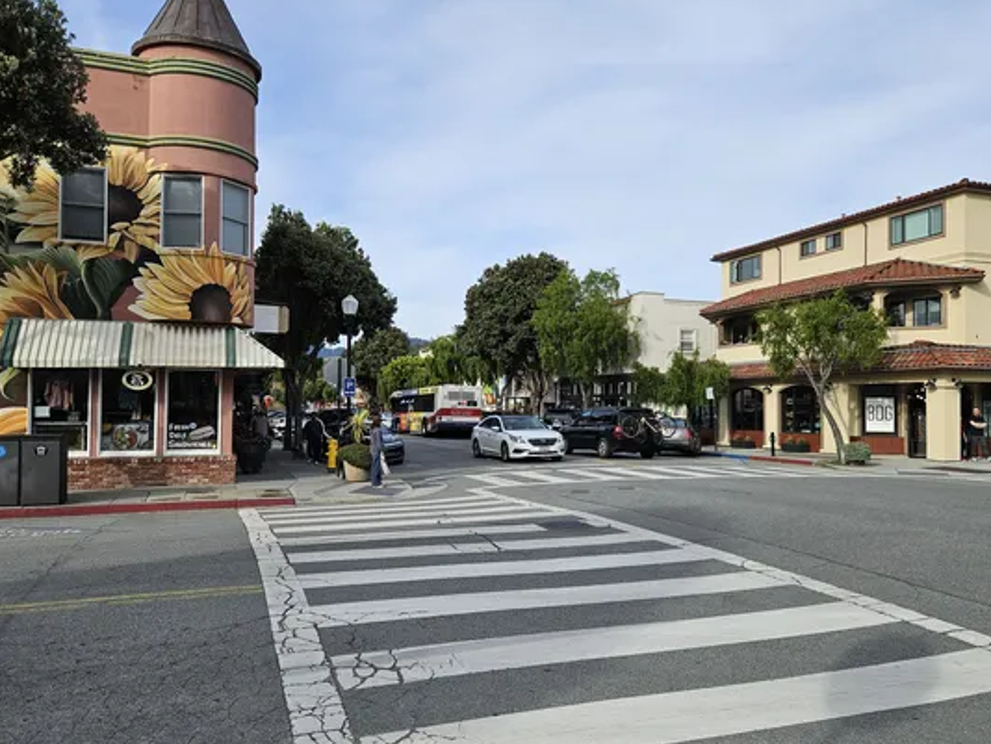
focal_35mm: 28
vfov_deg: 49.8
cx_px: 516
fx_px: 802
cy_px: 371
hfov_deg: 63.4
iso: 25
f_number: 1.8
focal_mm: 5.4
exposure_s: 1/1695
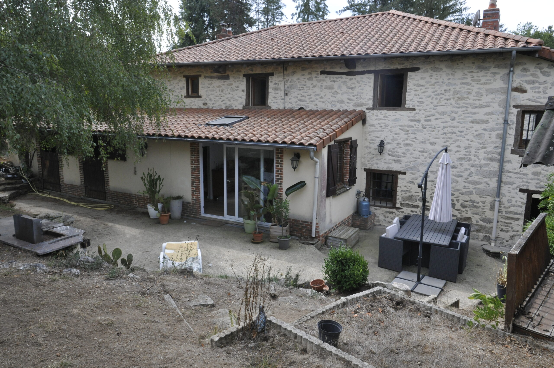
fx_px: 392
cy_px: 184
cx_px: 277
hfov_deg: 70.5
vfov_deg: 50.3
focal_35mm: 26
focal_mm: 17
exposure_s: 1/250
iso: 800
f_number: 13
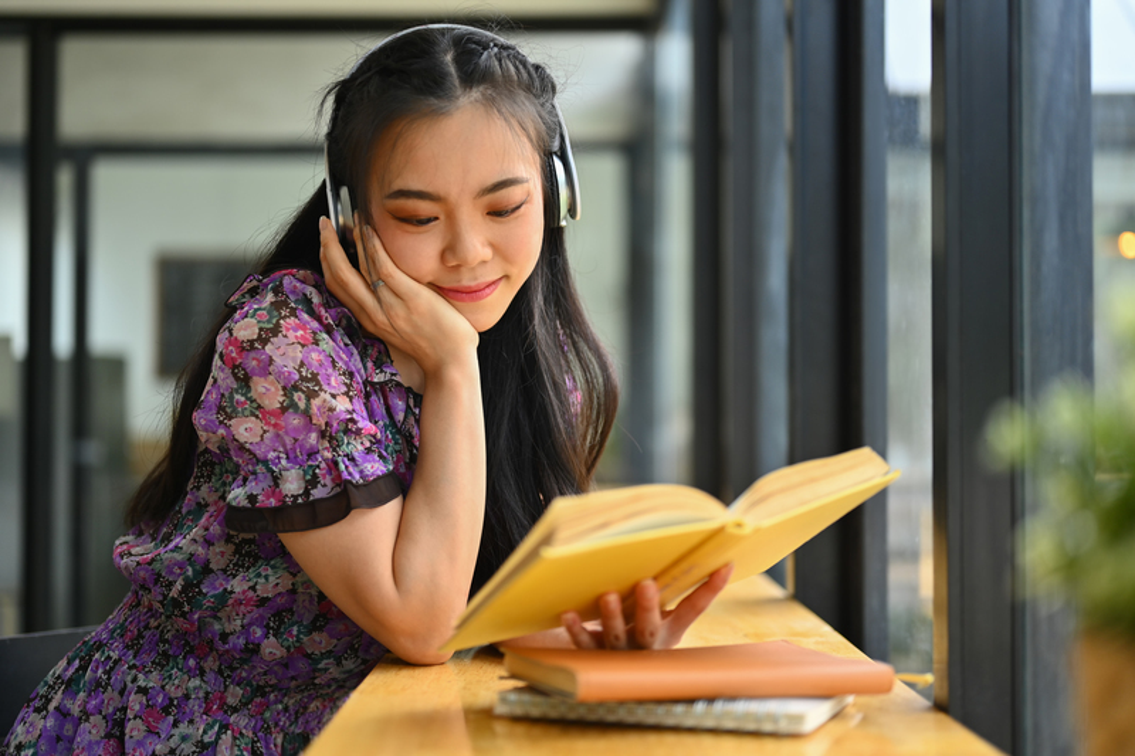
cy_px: 378
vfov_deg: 27.0
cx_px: 568
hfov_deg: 39.6
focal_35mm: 50
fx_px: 1576
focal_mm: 50
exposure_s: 1/500
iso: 250
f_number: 1.8
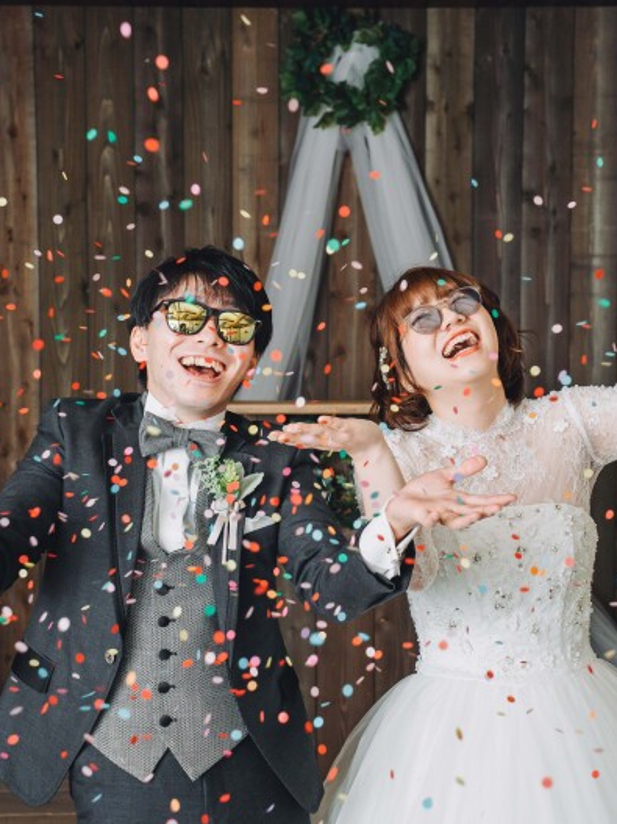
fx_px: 1736
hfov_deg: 20.2
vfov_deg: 26.7
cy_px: 409
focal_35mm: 73
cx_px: 326
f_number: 5.6
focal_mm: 50
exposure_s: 1/125
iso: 500
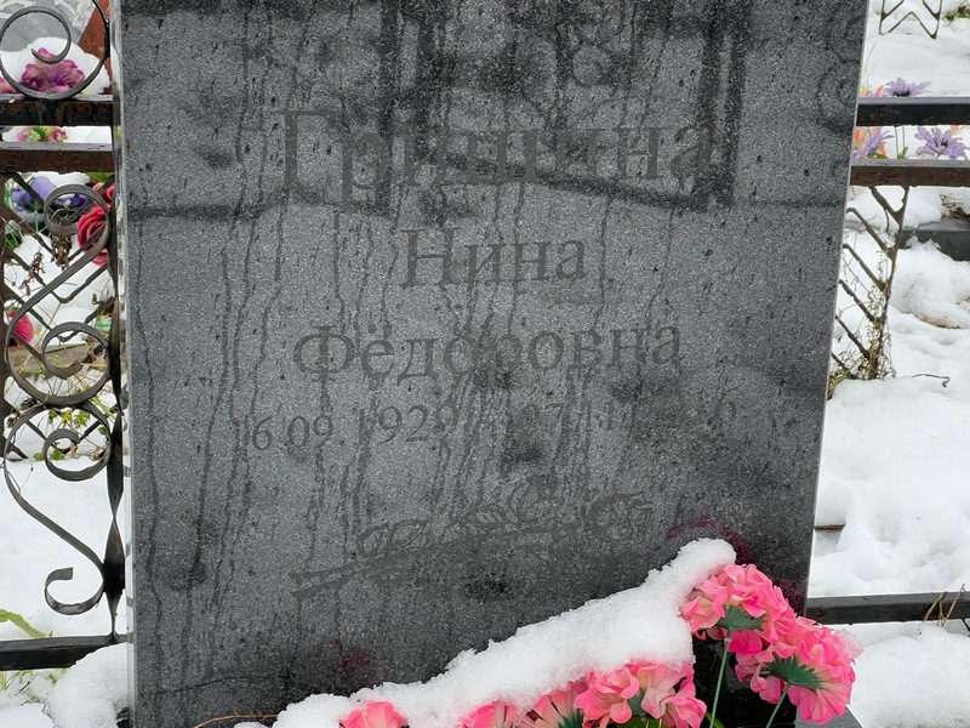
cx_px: 485
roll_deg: -3.5
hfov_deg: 25.3
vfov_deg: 19.1
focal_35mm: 77
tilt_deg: -21.8
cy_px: 364
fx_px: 2158
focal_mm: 9
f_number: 2.8
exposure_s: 1/99
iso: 50
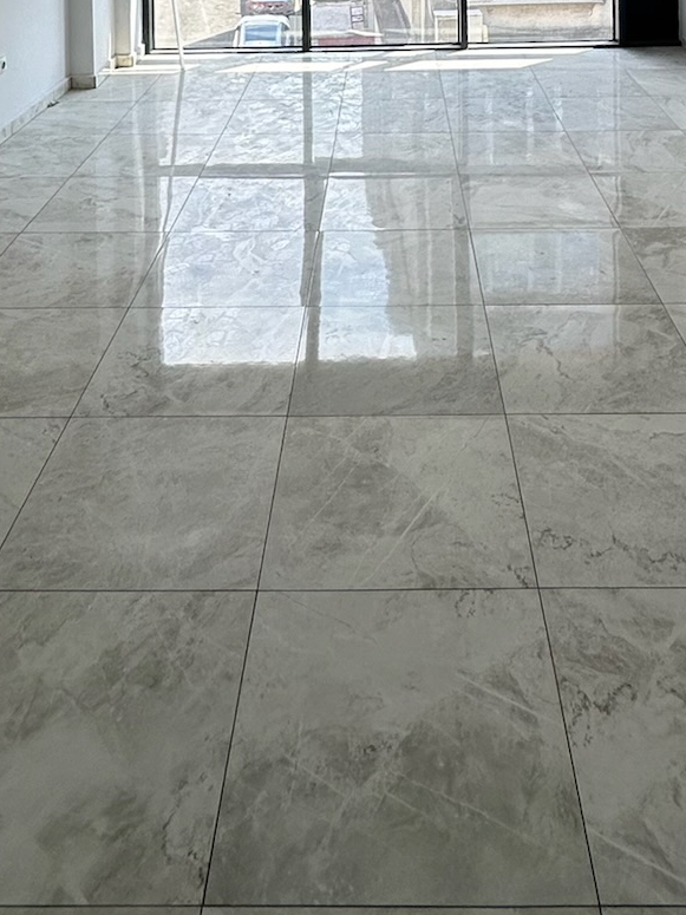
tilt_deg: +0.8
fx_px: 978
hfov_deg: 38.6
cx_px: 383
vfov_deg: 38.0
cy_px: -175
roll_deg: -0.4
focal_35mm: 37
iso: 40
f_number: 2.2
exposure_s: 1/185
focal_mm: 2.22
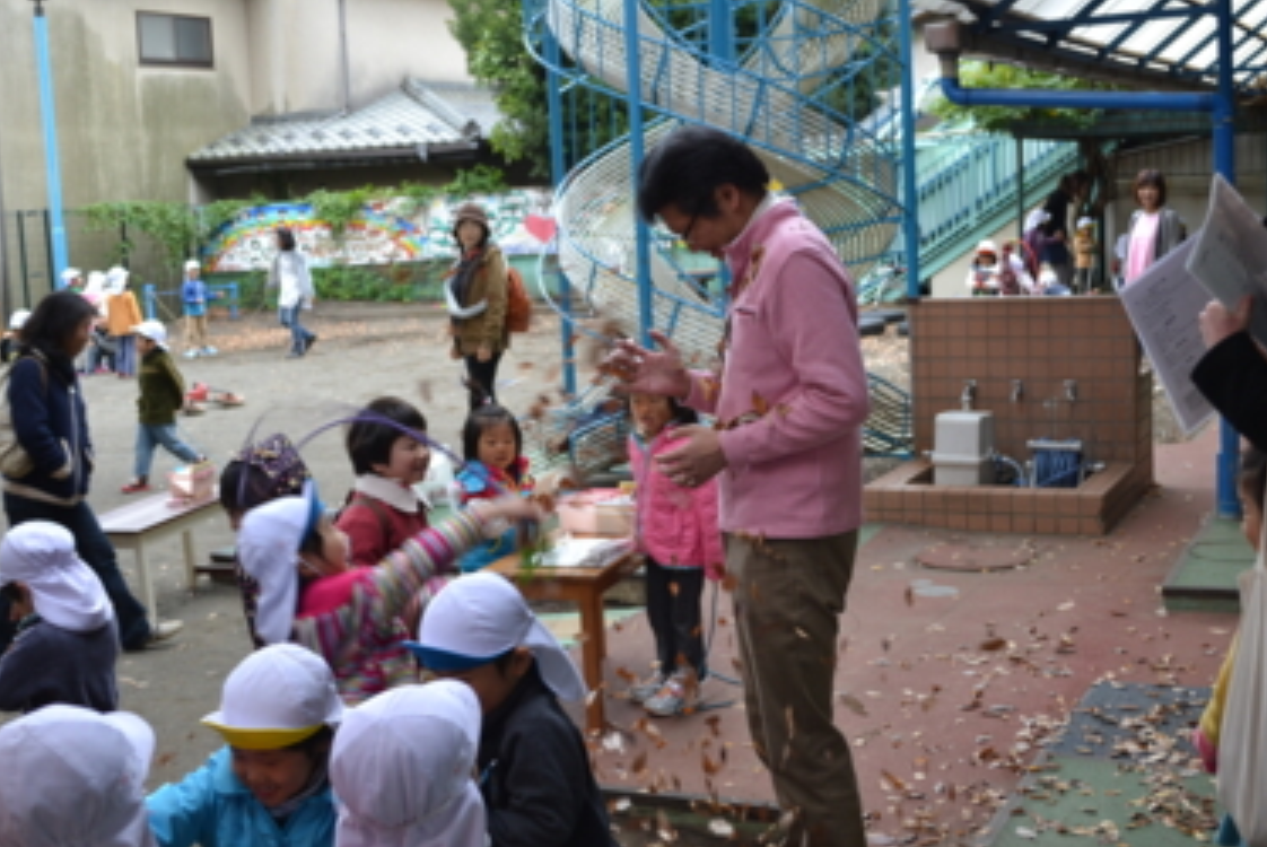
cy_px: 398
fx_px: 1639
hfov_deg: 42.2
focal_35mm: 47
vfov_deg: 29.0
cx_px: 671
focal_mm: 29
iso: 400
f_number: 4.8
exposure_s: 1/100
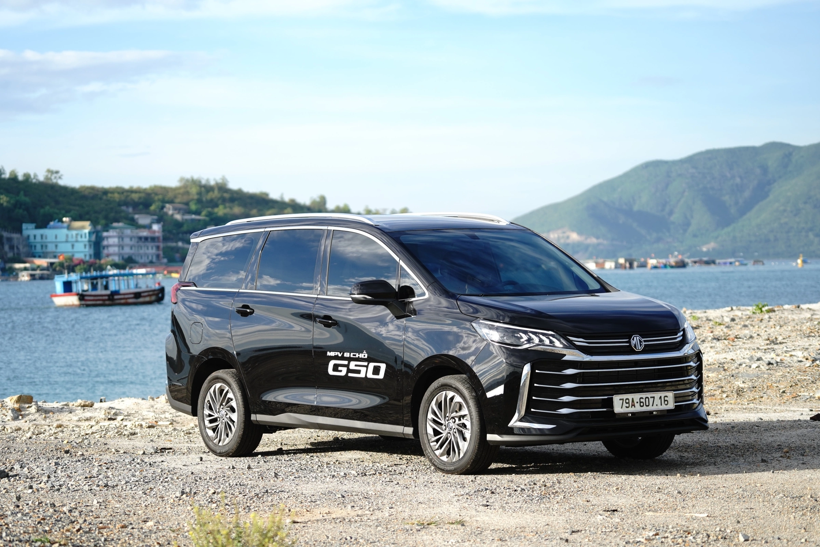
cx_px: 410
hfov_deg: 20.4
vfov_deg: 13.7
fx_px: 2278
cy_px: 274
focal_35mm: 100
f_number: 4
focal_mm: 100
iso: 320
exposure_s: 1/1250
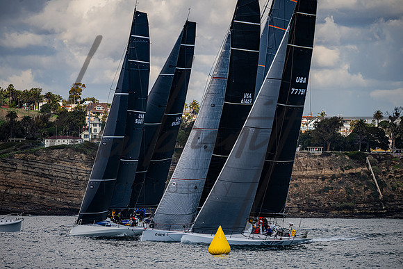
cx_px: 199
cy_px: 137
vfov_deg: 4.6
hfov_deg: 6.8
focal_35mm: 301
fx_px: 3369
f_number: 5.6
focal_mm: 280
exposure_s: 1/3200
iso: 400
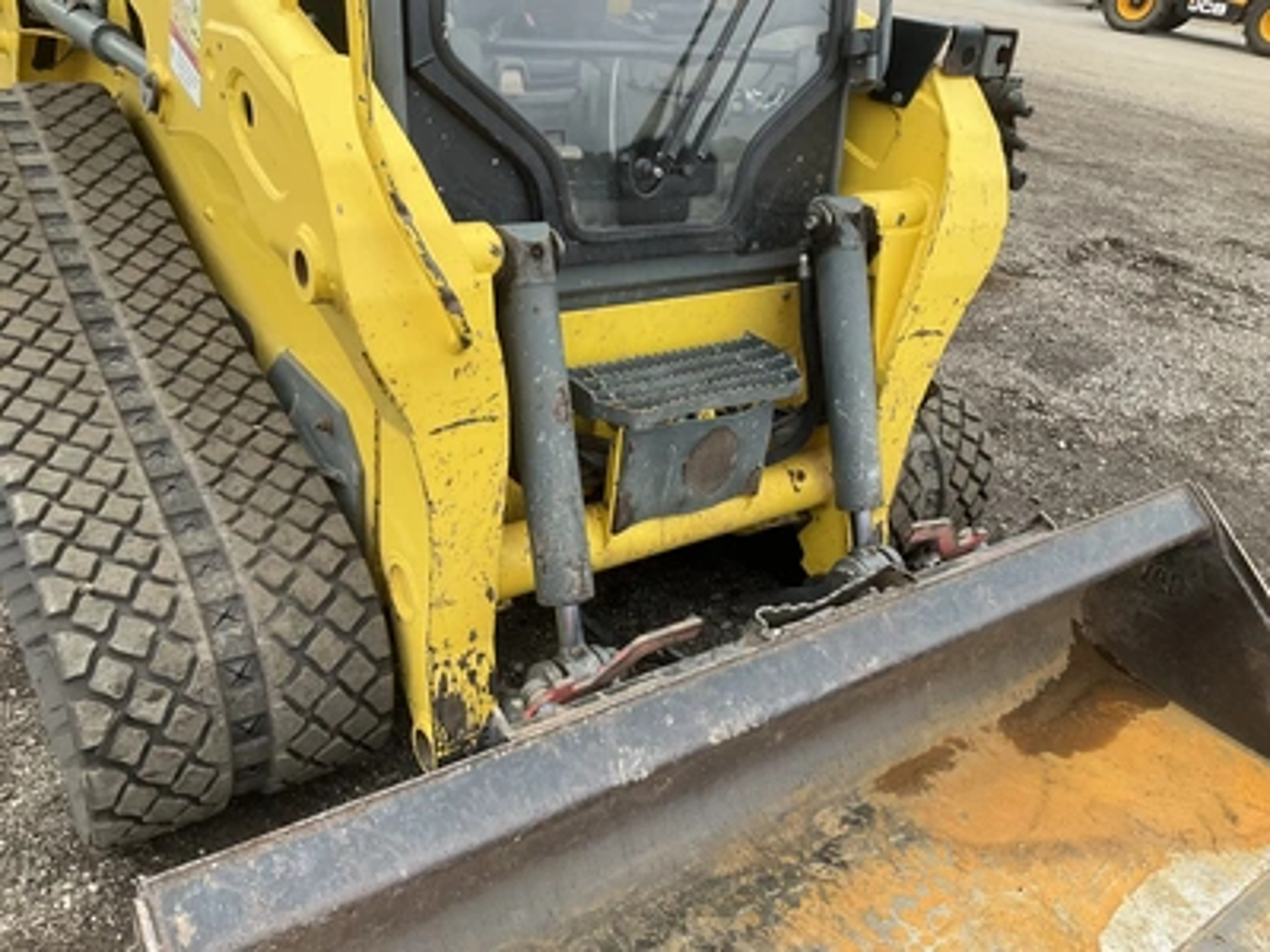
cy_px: 476
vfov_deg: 48.2
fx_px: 1064
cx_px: 635
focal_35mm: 29
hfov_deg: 61.7
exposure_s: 1/122
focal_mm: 3
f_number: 1.8
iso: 64
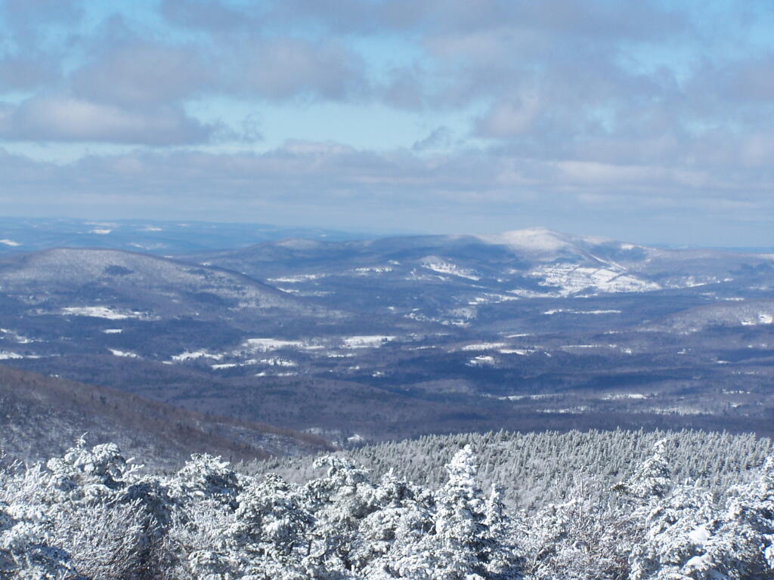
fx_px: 2616
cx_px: 387
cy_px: 290
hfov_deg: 16.8
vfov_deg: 12.7
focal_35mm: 117
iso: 80
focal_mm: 19.4
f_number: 4.5
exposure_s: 1/1000
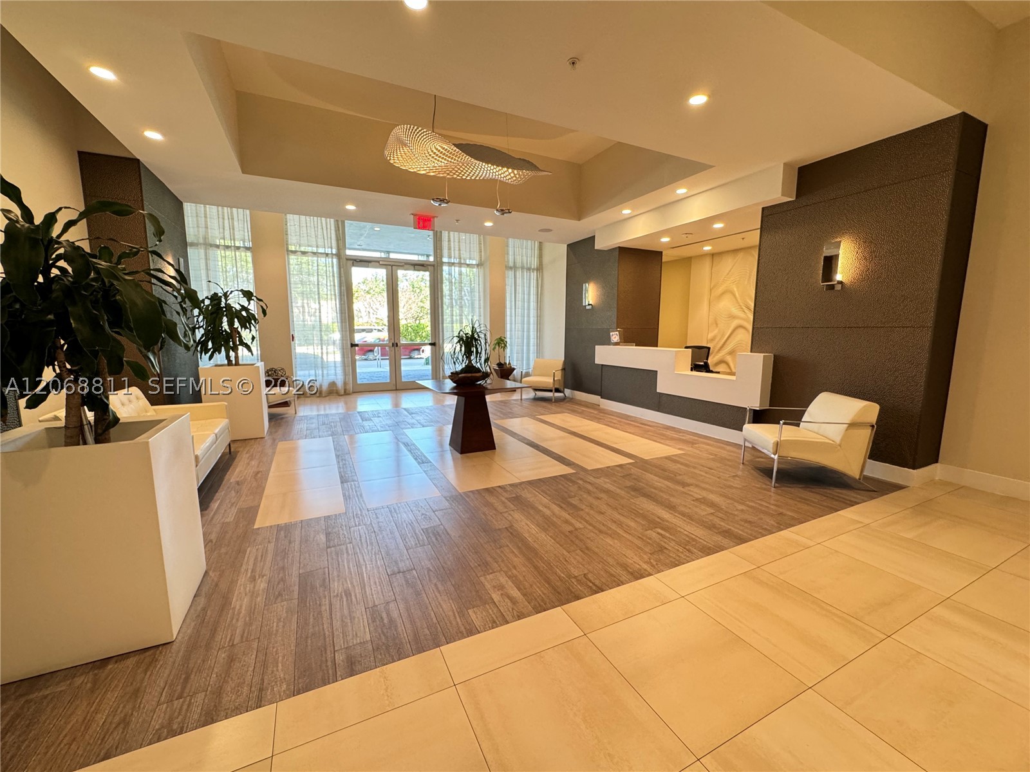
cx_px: 515
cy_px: 386
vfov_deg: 85.7
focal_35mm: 14
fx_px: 417
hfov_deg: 102.1
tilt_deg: -8.1
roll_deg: -0.4
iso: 250
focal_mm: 2.22
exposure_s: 1/60
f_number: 2.2
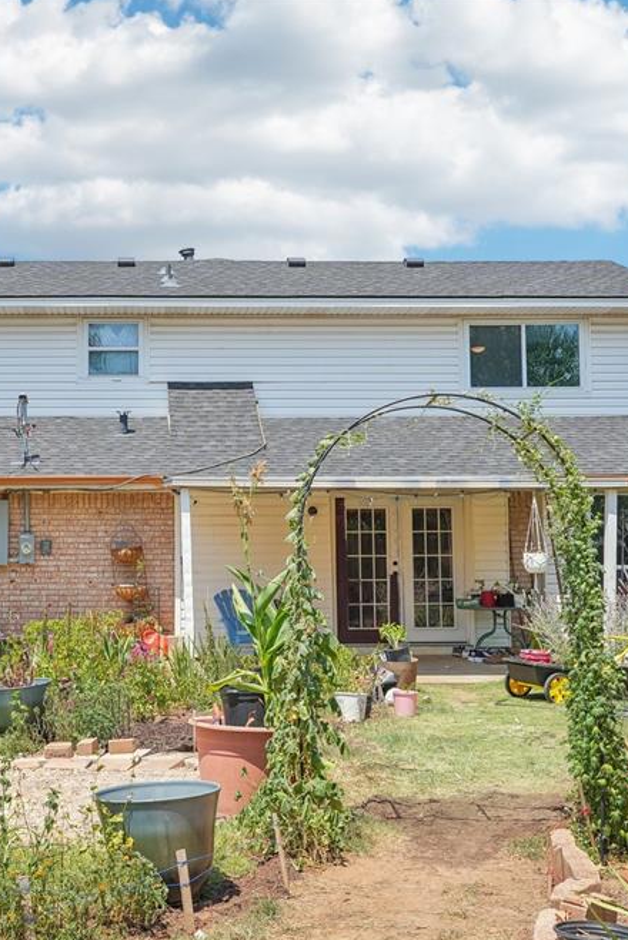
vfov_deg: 42.9
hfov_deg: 29.2
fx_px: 1196
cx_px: 212
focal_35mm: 46
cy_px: 479
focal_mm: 29.5
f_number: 8
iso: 100
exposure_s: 1/125
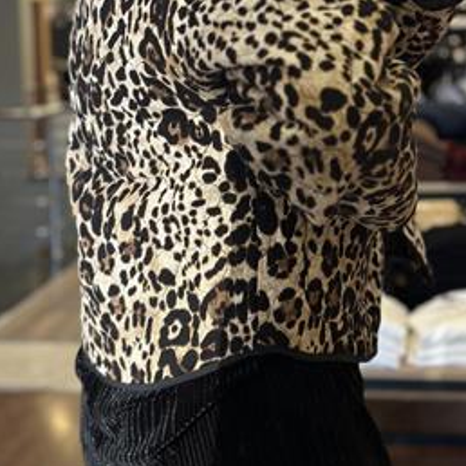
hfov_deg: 25.3
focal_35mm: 68
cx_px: 213
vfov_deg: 25.0
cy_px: 111
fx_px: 1036
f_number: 1.78
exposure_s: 1/79
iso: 125
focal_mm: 6.86
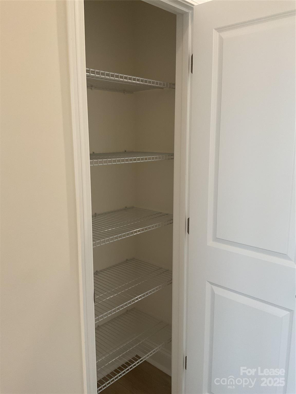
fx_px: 331
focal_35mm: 29
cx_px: 148
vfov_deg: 61.7
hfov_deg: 48.2
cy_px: 197
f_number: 1.8
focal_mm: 3
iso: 100
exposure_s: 1/60
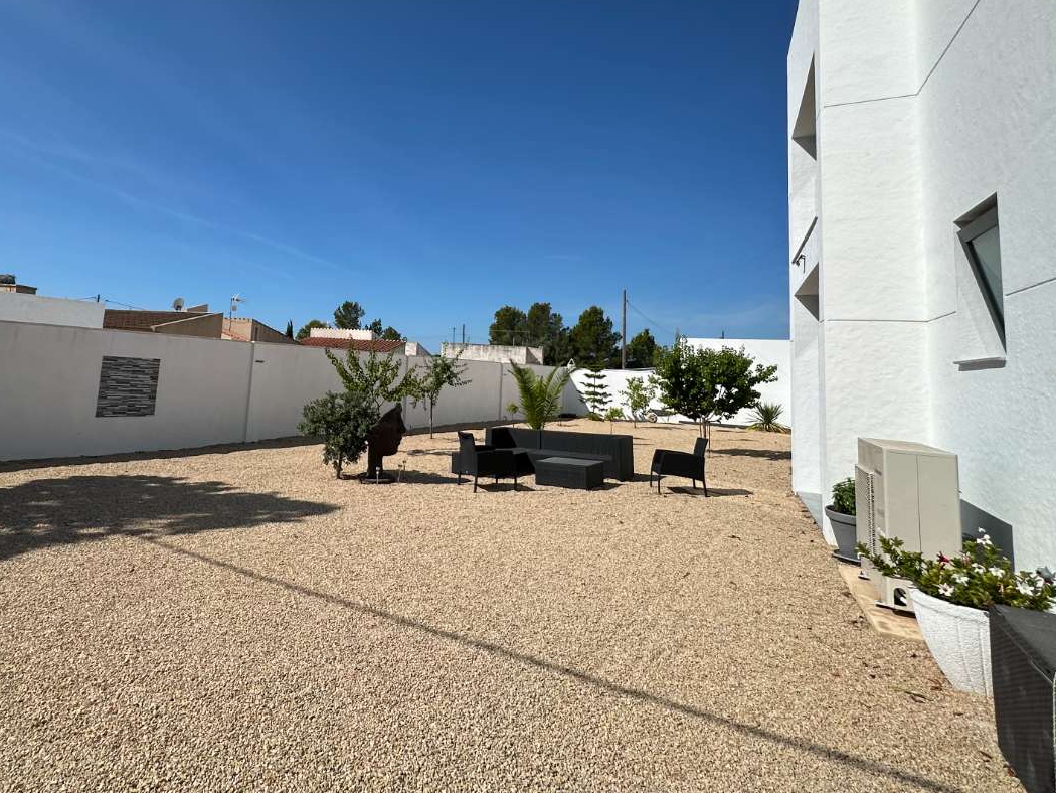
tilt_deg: +7.7
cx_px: 405
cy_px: 296
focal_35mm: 20
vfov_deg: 65.0
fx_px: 610
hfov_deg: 80.4
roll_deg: -3.4
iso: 50
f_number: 2.2
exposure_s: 1/3300
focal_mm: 2.22
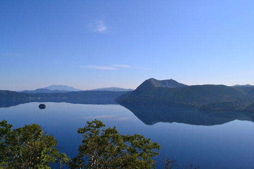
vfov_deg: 47.9
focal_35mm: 27
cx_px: 127
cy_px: 84
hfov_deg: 67.4
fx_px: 190
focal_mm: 18
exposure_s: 1/2500
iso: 3200
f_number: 14
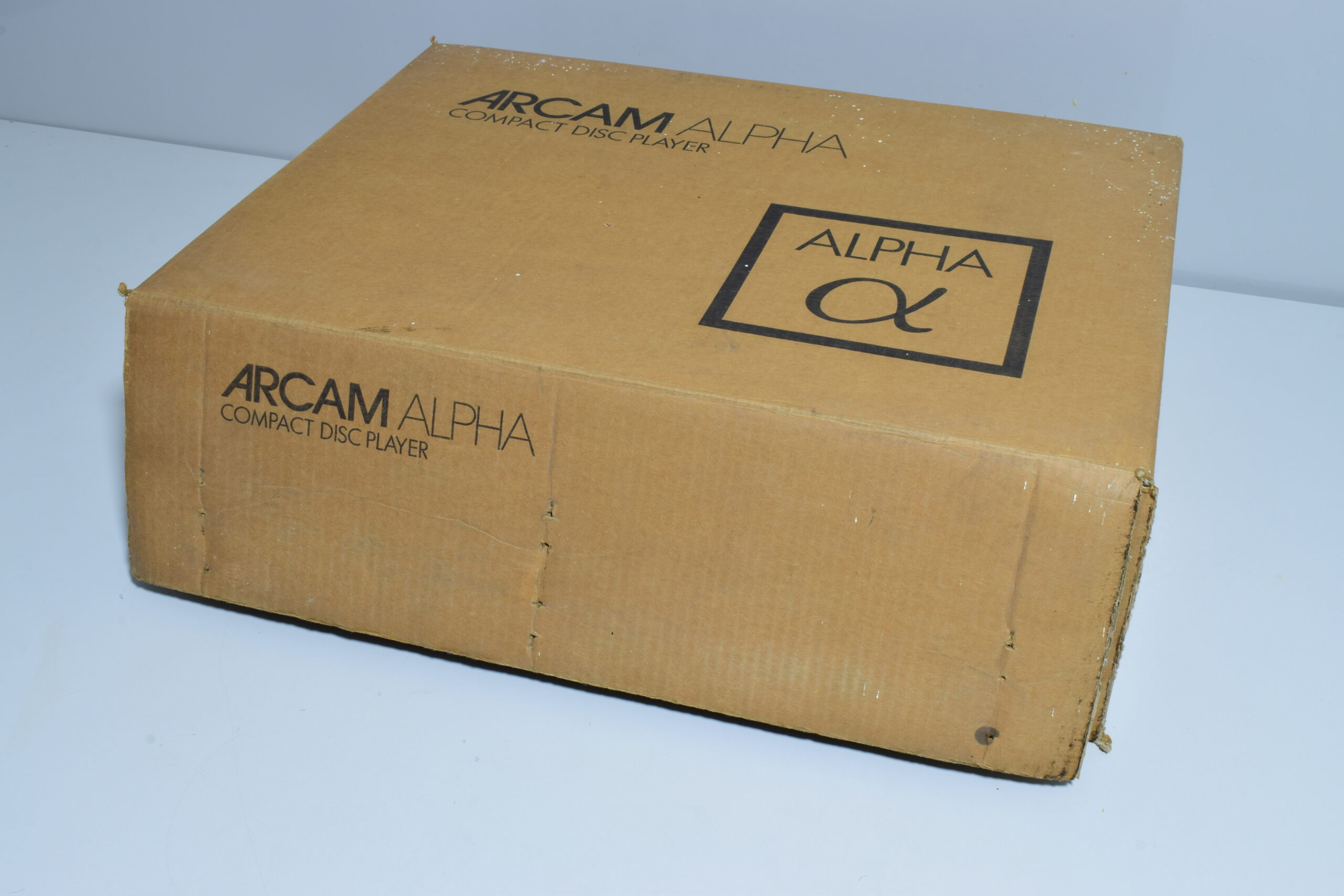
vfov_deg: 33.0
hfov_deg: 47.9
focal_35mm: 40
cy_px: 448
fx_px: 1512
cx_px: 672
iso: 100
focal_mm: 27
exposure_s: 2
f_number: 25
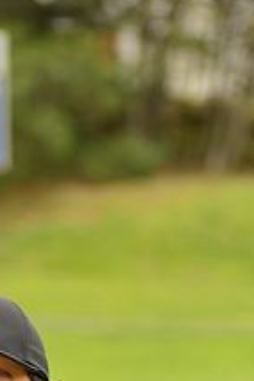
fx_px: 3884
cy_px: 492
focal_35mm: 367
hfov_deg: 3.7
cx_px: 10
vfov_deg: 5.6
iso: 100
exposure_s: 1/250
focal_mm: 135
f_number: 5
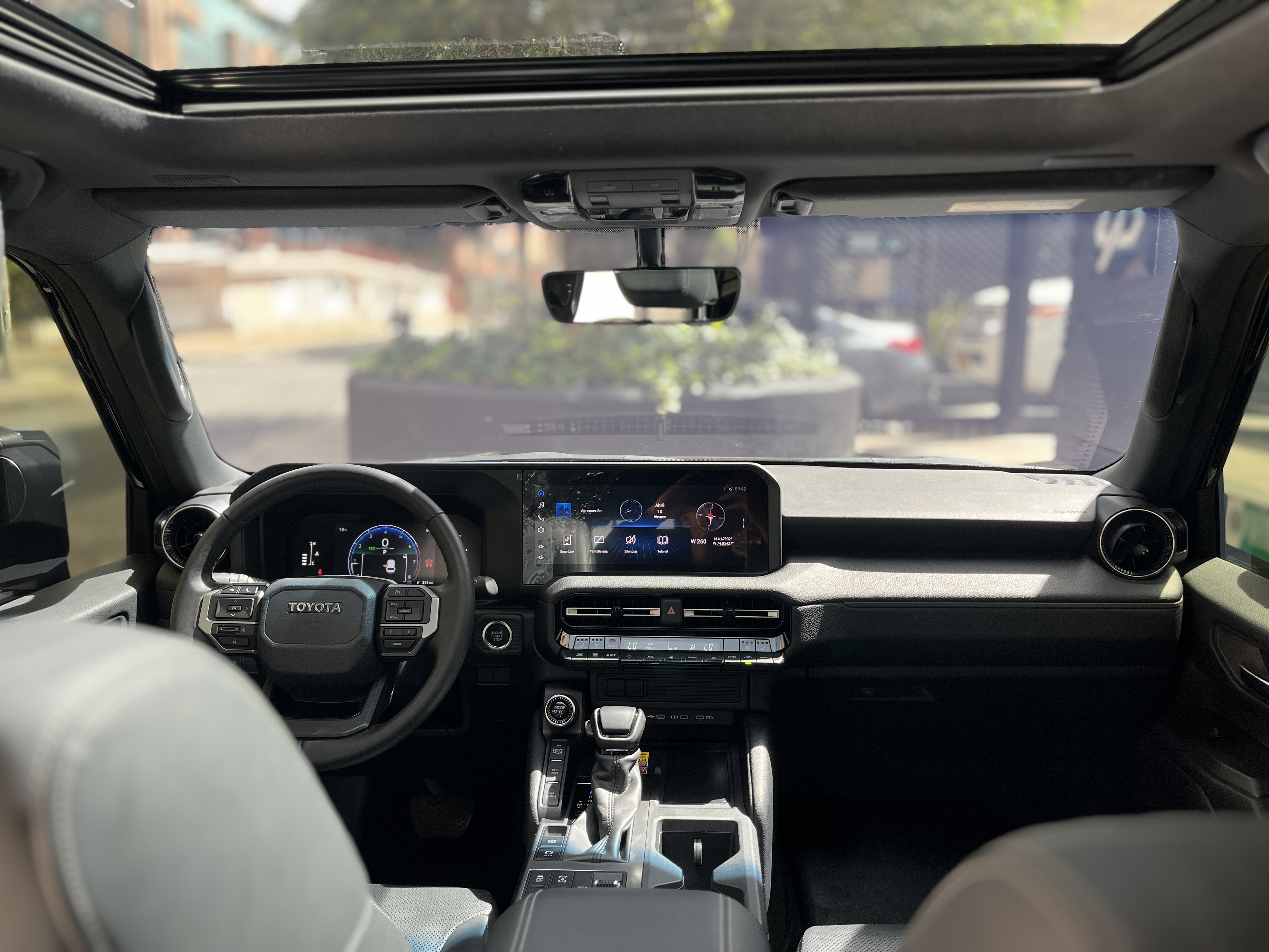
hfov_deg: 67.3
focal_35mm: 26
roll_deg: -0.5
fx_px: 953
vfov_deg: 53.1
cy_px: 476
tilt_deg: -10.0
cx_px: 634
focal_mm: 5.1
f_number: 1.6
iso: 80
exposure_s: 1/121
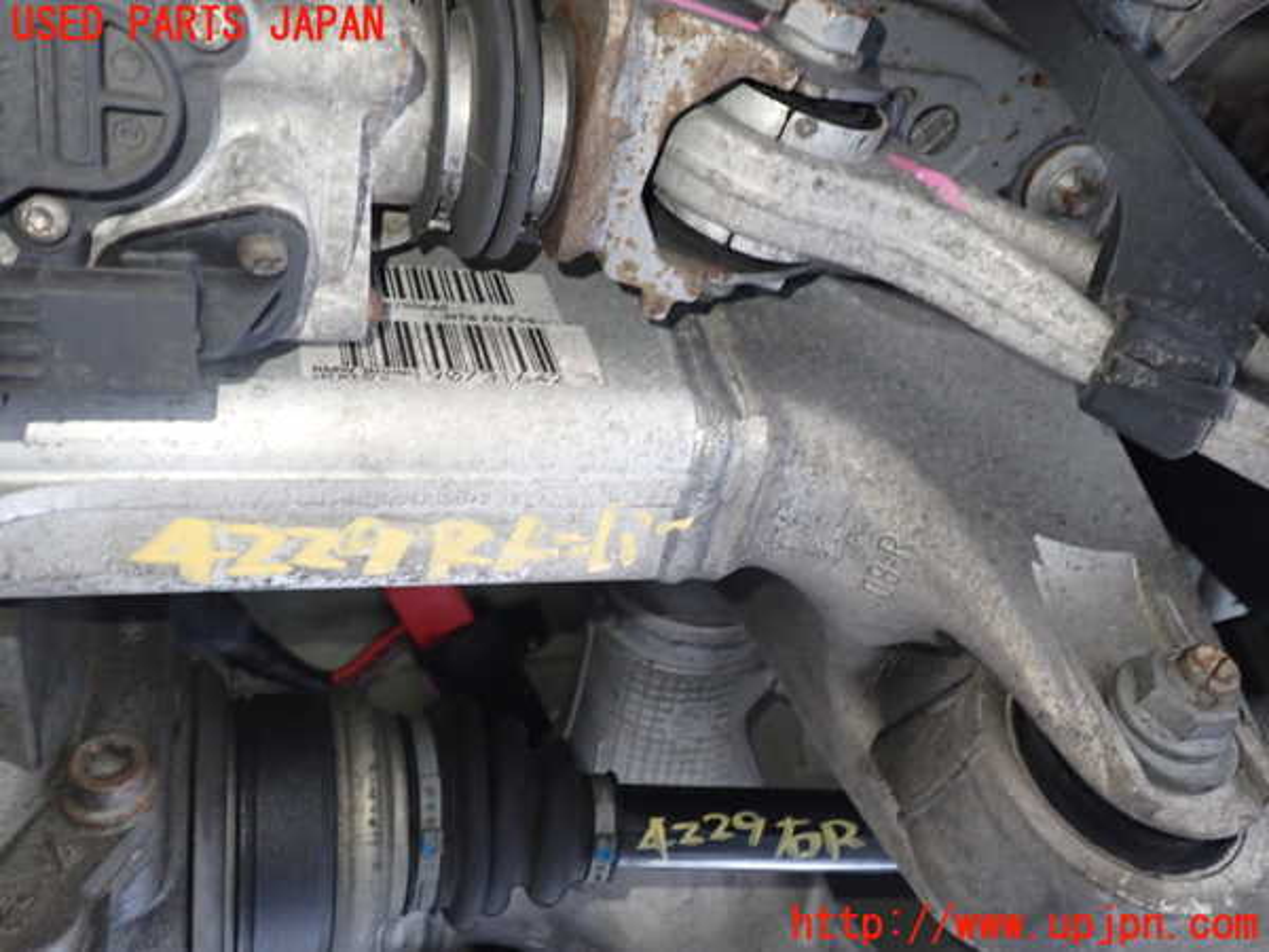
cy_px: 476
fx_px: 1100
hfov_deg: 60.0
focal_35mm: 30
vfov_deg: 46.8
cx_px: 634
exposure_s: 1/30
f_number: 2.3
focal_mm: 5.4
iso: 500
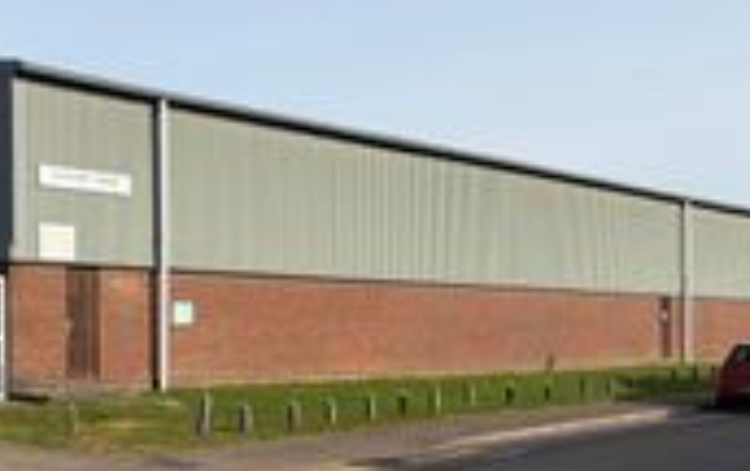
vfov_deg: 20.3
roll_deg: +1.6
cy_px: 327
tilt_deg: +0.8
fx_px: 1310
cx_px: 74
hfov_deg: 30.5
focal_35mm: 64
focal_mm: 5.96
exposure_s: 1/3448
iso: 50
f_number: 1.6
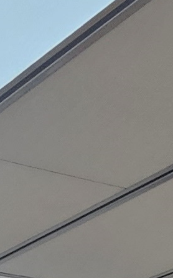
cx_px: -57
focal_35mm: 124
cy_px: 652
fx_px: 936
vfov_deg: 13.1
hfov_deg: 10.3
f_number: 2.2
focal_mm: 2.2
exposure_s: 1/71
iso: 160
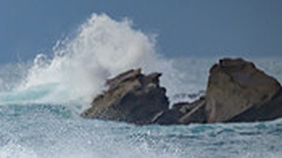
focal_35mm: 2780
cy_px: 206
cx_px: -169
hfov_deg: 0.8
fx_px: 20765
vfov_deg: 0.4
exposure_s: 1/2000
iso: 640
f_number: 6.3
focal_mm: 800
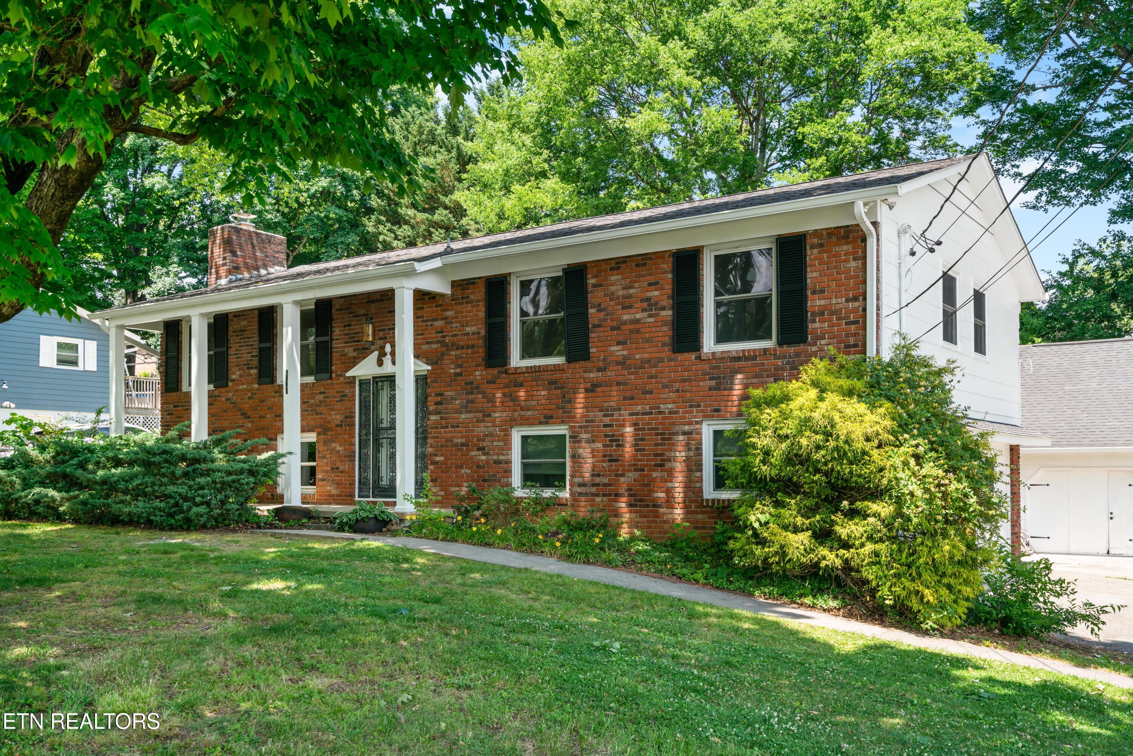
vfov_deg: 40.0
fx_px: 1039
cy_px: 378
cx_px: 566
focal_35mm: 33
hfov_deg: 57.2
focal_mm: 33
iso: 100
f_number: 7.1
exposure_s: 1/100
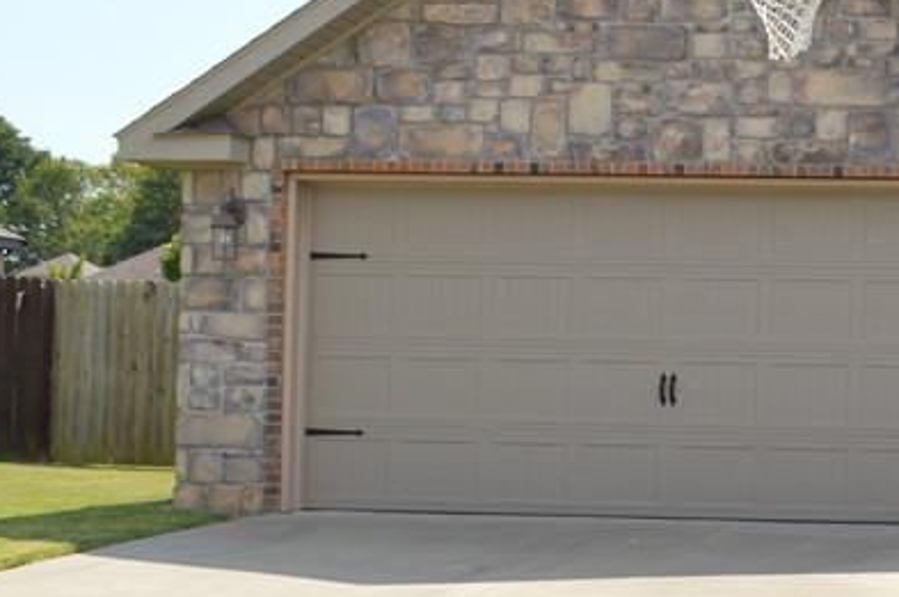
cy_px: 300
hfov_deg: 22.2
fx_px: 2070
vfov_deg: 16.4
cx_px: 1140
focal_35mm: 83
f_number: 9
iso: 100
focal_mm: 20
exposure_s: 1/200
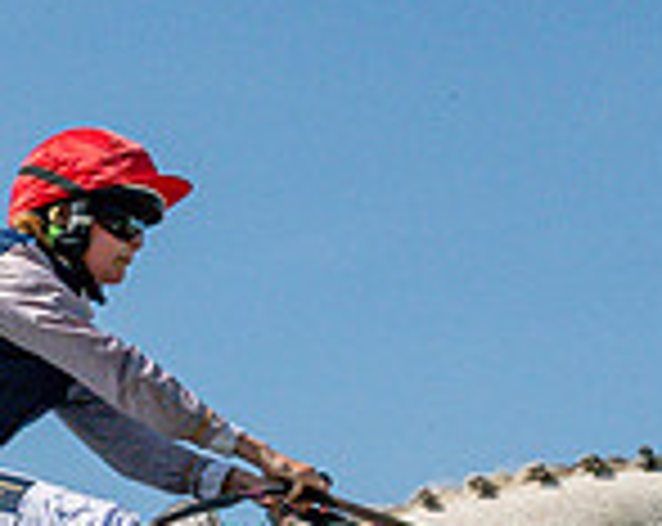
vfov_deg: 8.7
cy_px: 692
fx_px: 3402
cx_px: -587
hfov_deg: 10.4
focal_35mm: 174
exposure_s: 1/2000
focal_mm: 24
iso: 400
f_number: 9
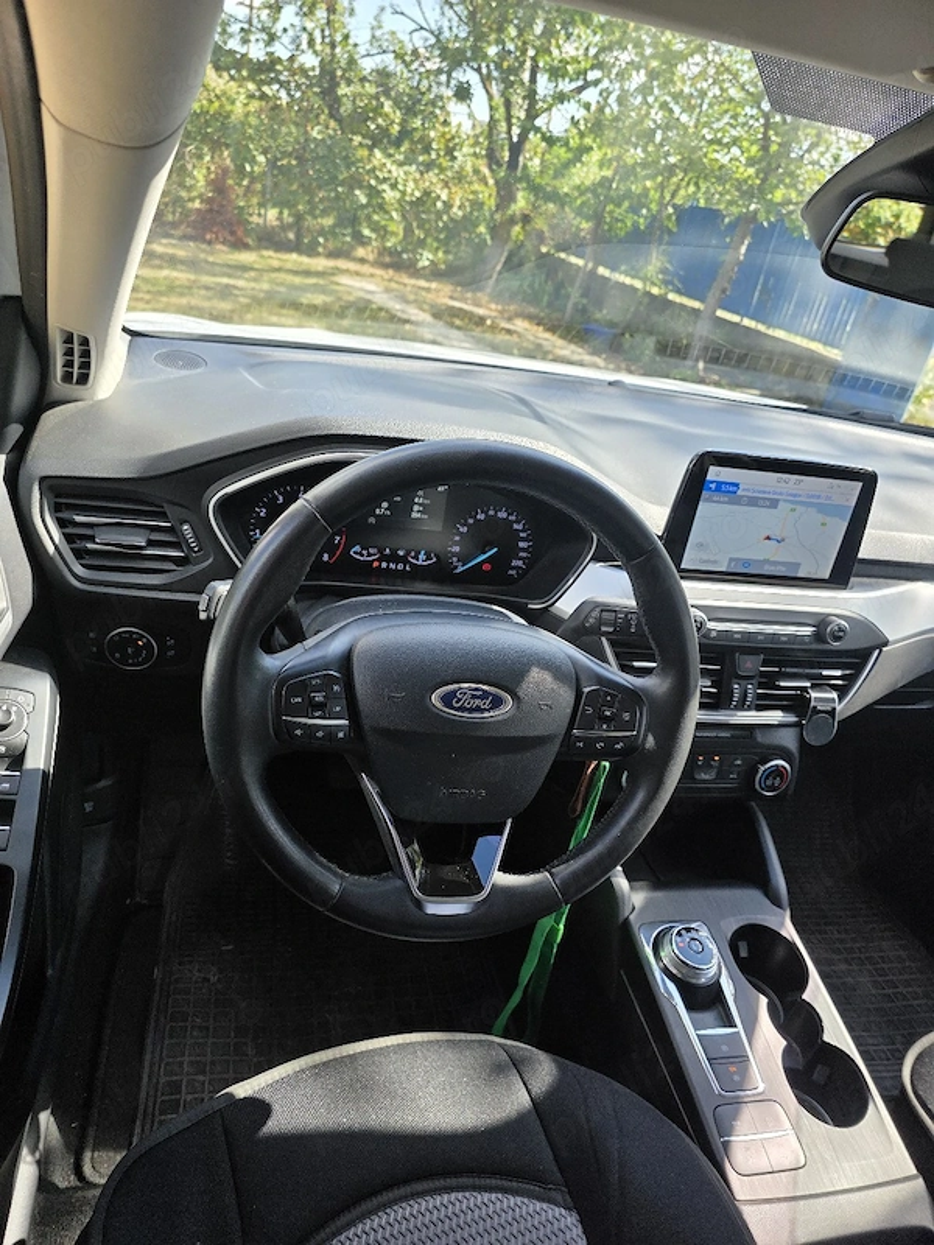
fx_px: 827
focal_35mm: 23
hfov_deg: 58.9
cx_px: 467
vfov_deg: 73.9
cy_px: 622
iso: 40
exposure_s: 1/370
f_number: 1.7
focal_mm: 6.3
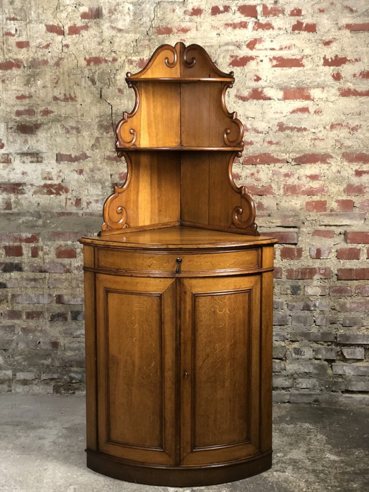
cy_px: 246
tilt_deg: -9.8
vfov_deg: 36.8
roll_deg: +0.2
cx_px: 184
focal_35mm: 52
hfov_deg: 28.0
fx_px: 739
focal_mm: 6
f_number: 2.4
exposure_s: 1/14
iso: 160
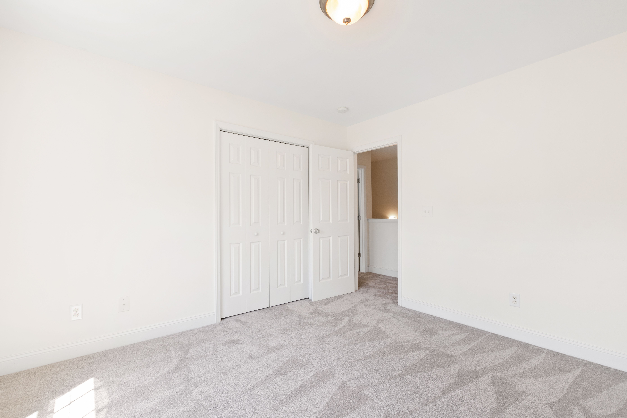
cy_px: 209
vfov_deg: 77.3
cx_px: 314
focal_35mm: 15
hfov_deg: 100.4
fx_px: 261
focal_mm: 10
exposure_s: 1/10
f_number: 8
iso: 100
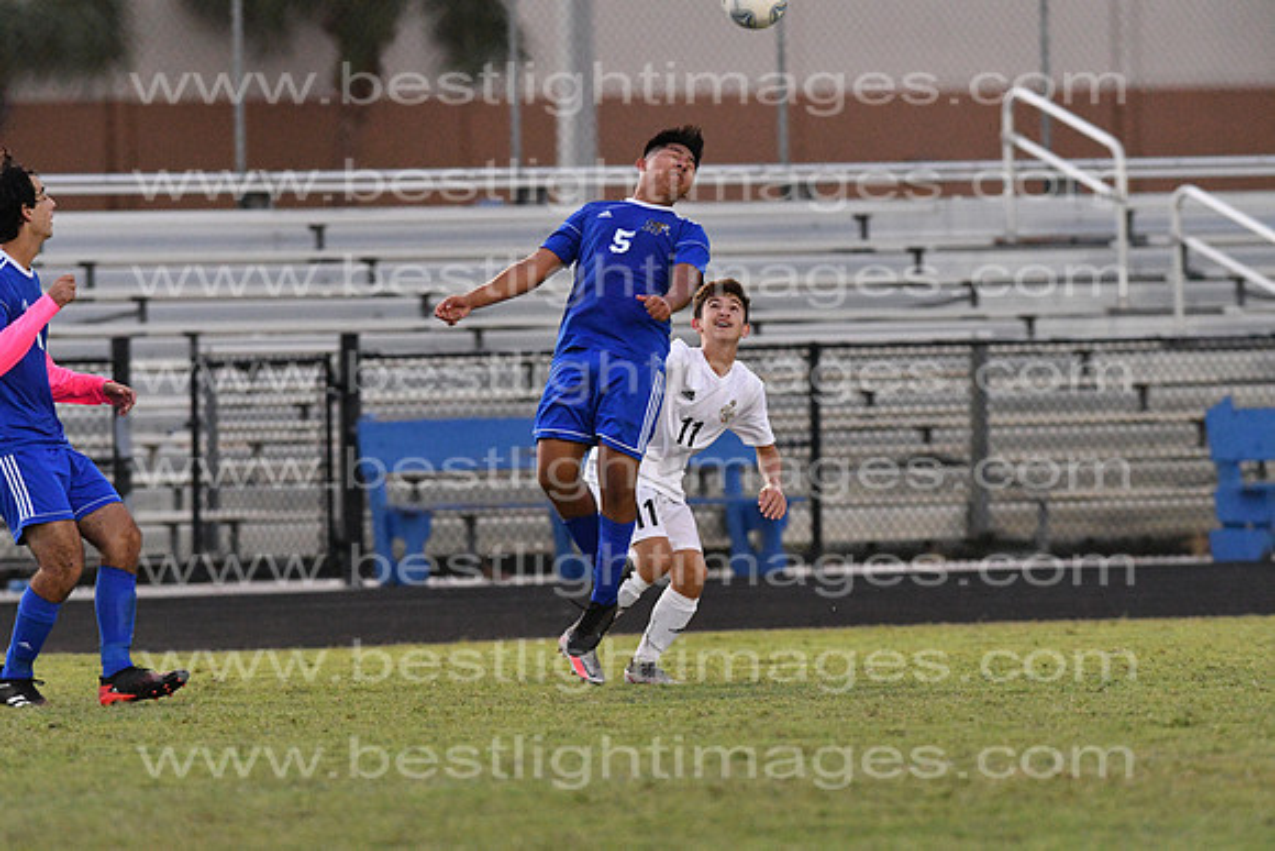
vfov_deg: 3.1
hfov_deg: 4.6
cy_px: 426
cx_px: 638
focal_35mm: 450
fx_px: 15940
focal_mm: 300
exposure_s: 1/800
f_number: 4
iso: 6400
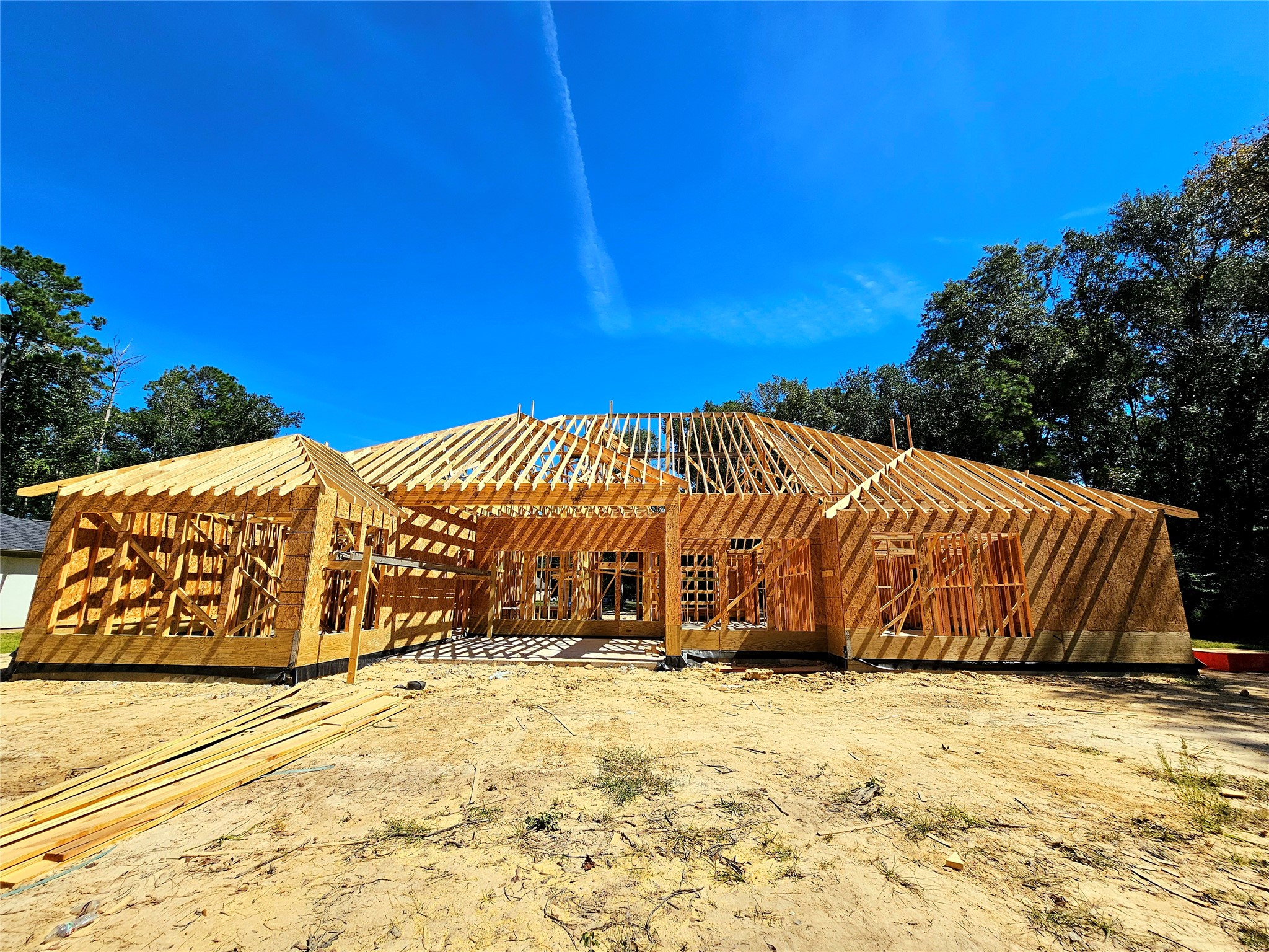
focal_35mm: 13
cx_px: 634
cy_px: 476
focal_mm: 2.2
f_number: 2.2
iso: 50
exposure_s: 1/5000
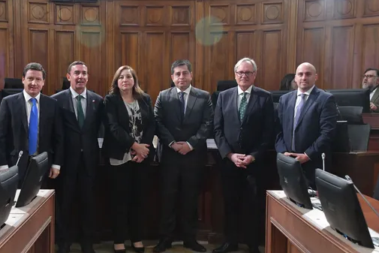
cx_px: 141
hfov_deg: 34.9
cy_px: 147
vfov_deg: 23.8
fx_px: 600
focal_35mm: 57
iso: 6400
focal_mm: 45
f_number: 9
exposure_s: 1/100
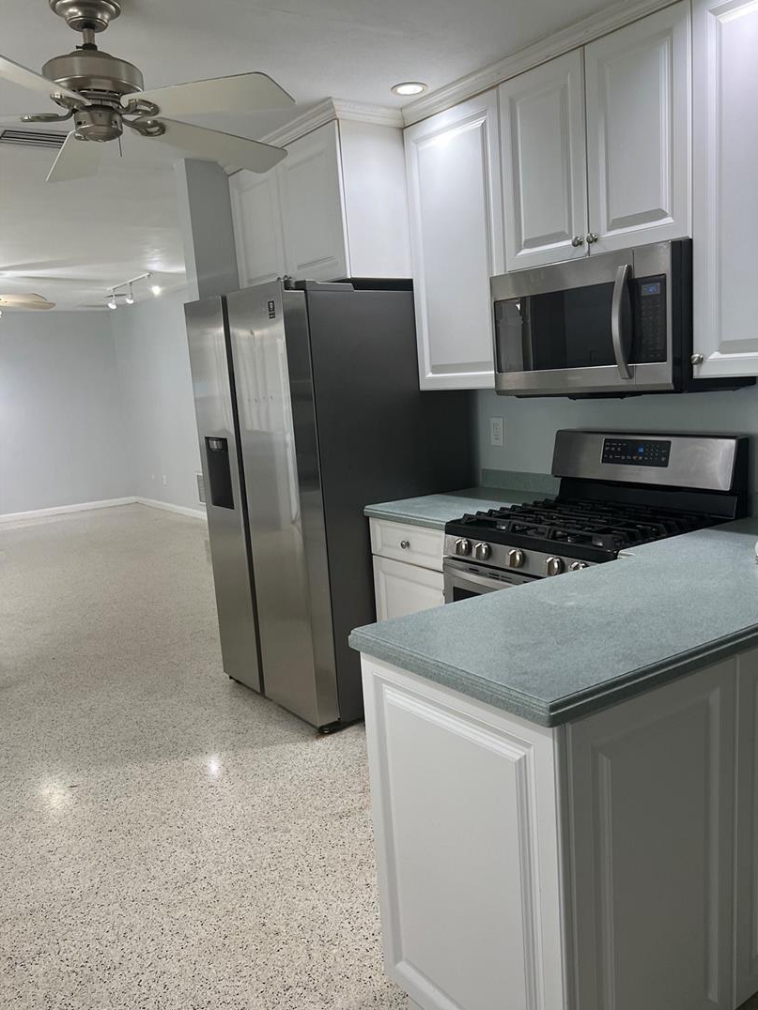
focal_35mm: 29
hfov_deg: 48.1
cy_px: 533
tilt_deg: -9.4
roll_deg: +3.9
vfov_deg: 61.6
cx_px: 420
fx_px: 847
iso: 80
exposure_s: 1/120
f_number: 1.5
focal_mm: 5.7
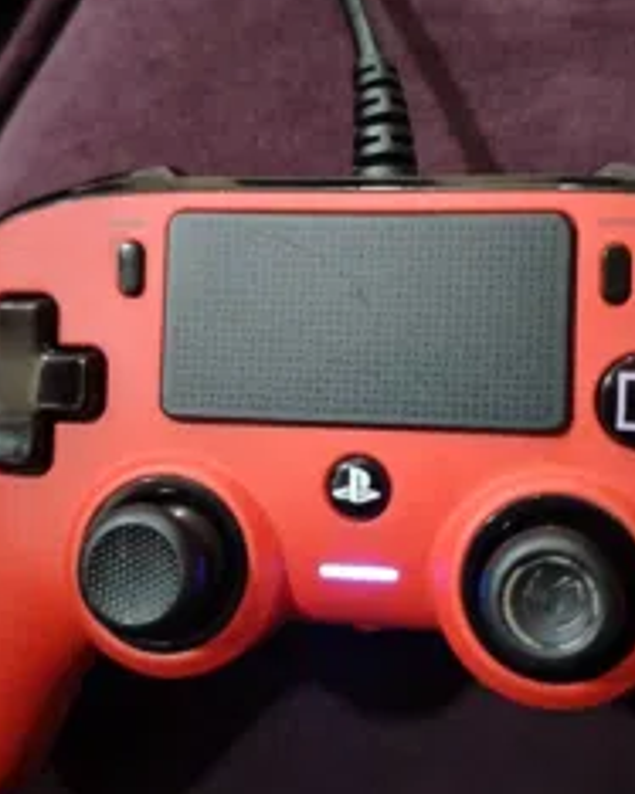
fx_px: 940
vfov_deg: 45.7
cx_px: 374
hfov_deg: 37.2
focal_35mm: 40
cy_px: 353
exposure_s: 1/20
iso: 5138
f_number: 1.75
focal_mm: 5.25
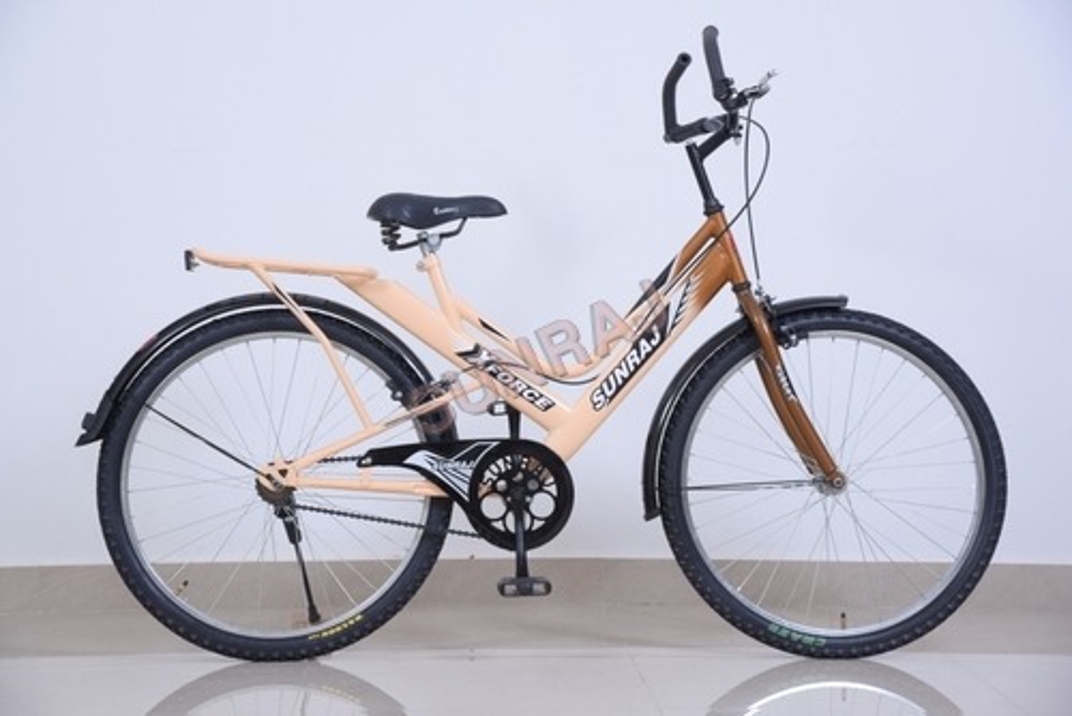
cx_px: 536
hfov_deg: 22.1
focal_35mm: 92
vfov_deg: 14.9
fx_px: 2741
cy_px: 358
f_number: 9
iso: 100
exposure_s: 1/160
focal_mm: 92
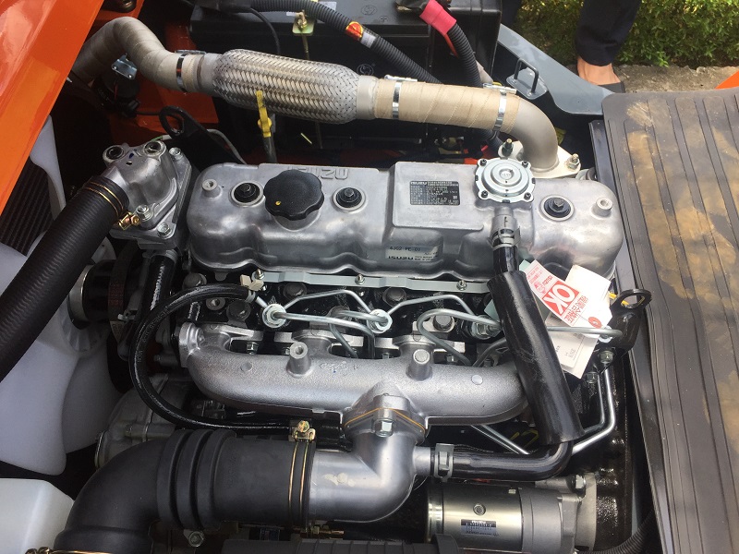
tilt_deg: -54.5
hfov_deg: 61.7
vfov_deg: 48.2
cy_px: 277
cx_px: 370
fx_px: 619
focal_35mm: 29
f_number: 2.2
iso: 32
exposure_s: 1/507
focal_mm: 4.15
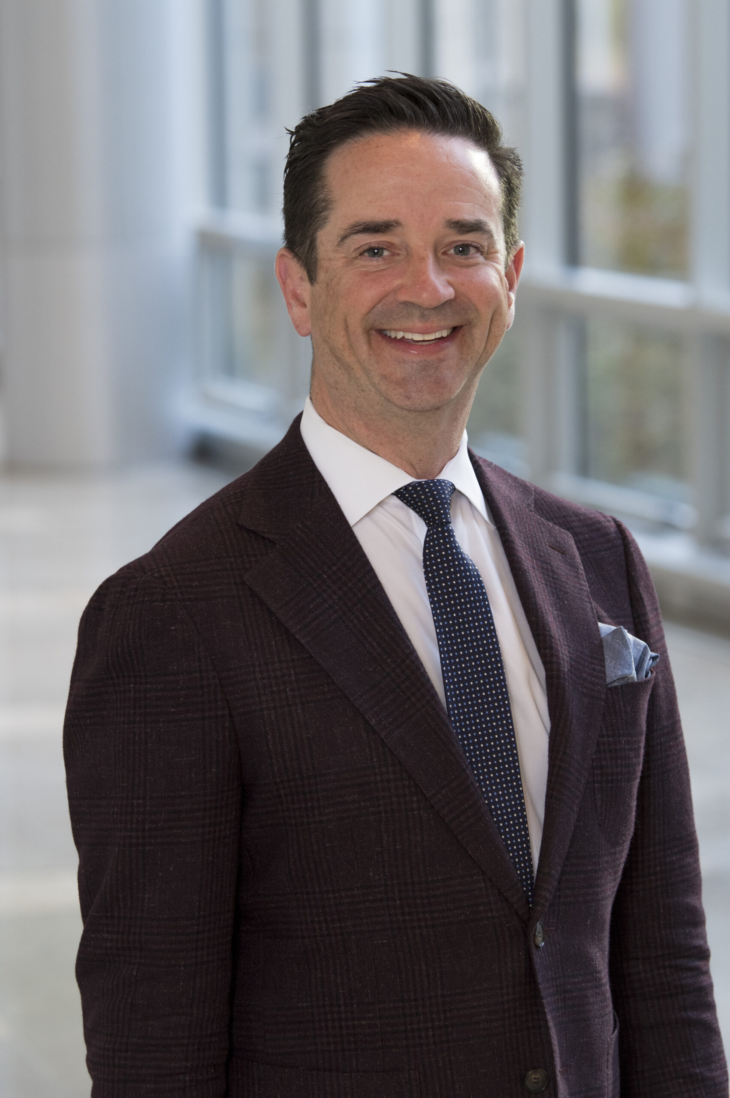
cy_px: 549
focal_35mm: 172
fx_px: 5256
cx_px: 365
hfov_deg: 7.9
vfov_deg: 11.9
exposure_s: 1/20
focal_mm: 115
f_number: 4
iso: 400
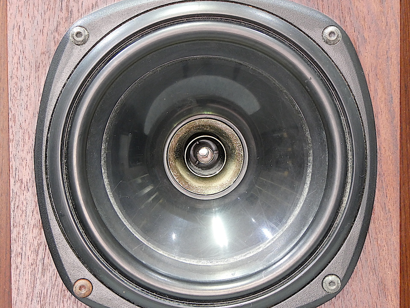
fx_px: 1066
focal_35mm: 90
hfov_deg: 21.8
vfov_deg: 16.4
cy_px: 154
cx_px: 205
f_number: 5.6
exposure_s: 1/2.5
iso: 400
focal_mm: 16.1
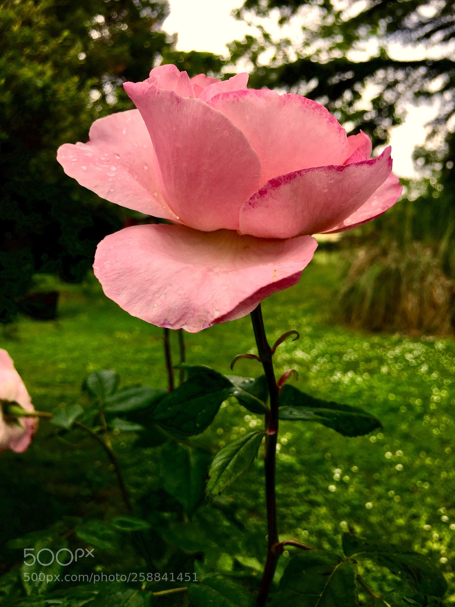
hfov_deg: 48.2
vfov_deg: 61.7
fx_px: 508
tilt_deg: -8.1
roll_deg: -1.8
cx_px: 228
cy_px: 304
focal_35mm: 29
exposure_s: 1/222
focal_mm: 4.15
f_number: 2.2
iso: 32
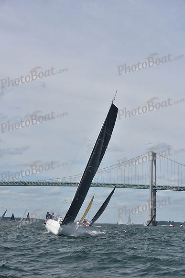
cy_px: 139
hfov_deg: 19.5
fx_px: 539
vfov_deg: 28.8
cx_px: 92
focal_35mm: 70
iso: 320
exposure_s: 1/800
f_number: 9
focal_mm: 70
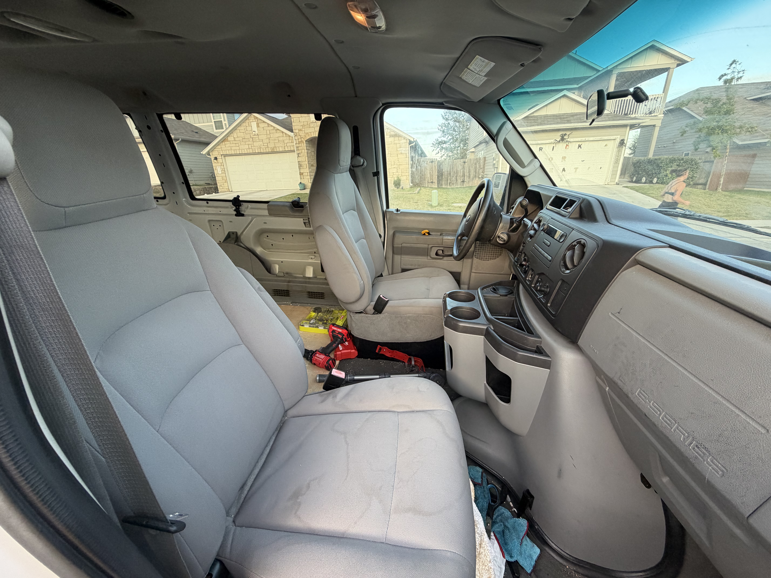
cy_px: 289
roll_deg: +3.5
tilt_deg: -20.3
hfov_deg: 102.1
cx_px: 386
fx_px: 312
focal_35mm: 14
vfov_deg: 85.7
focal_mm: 2.22
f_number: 2.2
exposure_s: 1/121
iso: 160
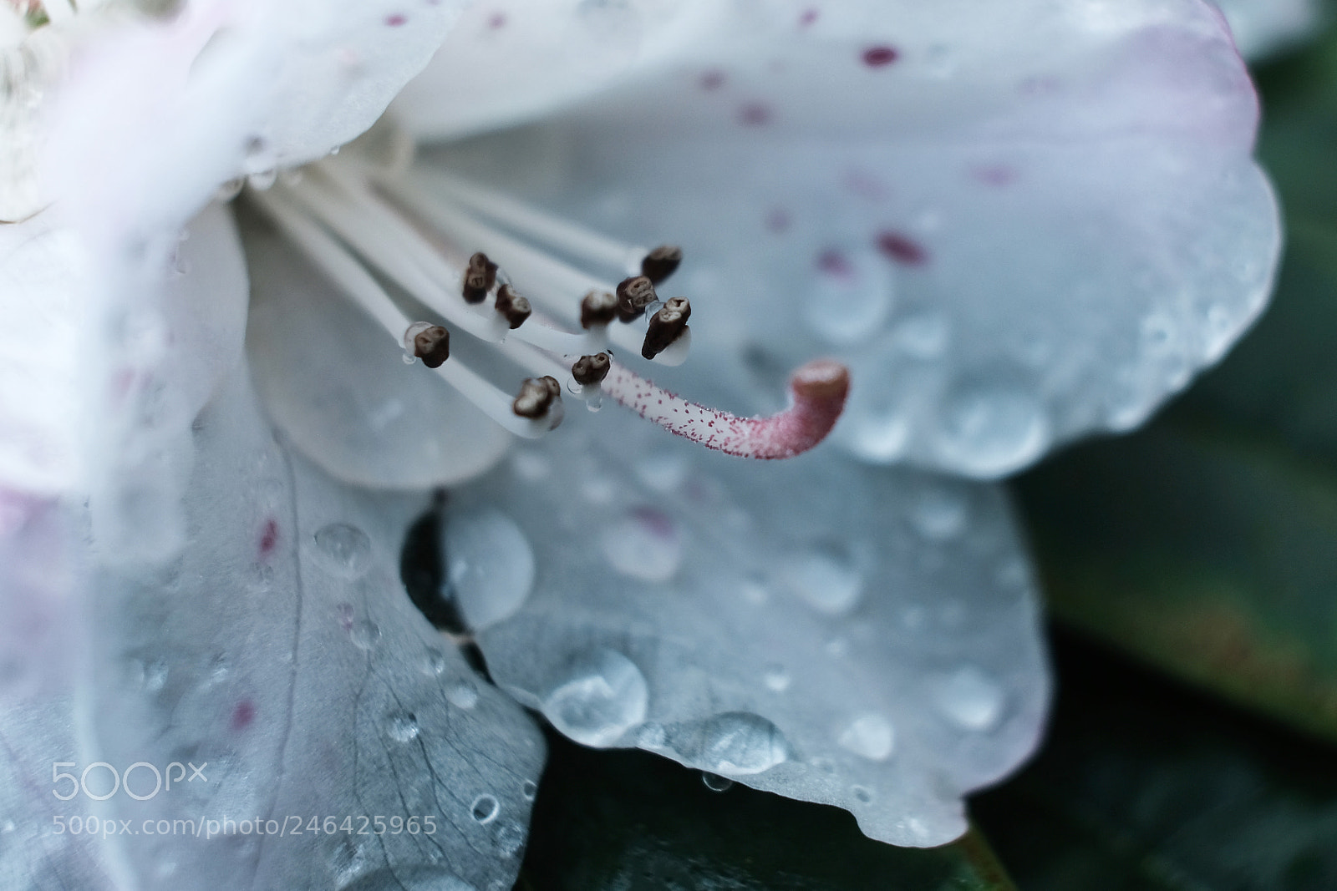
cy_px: 446
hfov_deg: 24.5
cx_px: 668
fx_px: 3083
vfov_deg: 16.5
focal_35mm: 83
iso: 320
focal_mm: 55
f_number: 4
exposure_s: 1/125
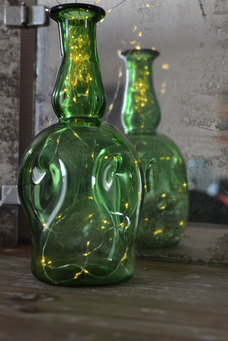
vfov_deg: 37.9
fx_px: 499
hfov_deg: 25.8
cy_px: 170
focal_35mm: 52
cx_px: 114
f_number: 2.8
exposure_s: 1/60
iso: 400
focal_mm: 35
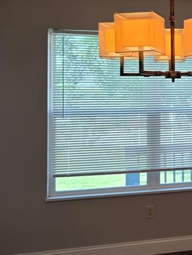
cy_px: 83
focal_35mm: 57
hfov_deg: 22.7
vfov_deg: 33.5
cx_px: 255
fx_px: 421
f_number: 1.7
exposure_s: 1/120
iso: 64
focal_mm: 6.3
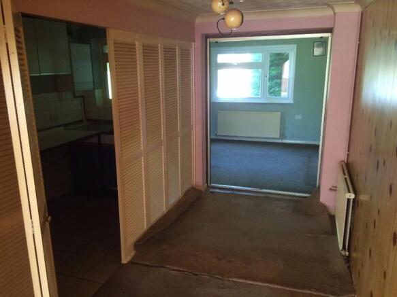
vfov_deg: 48.2
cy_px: 148
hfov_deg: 61.7
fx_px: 333
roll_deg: +2.0
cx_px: 198
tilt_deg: -15.8
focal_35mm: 29
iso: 320
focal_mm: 4.15
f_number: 2.2
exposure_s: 1/30
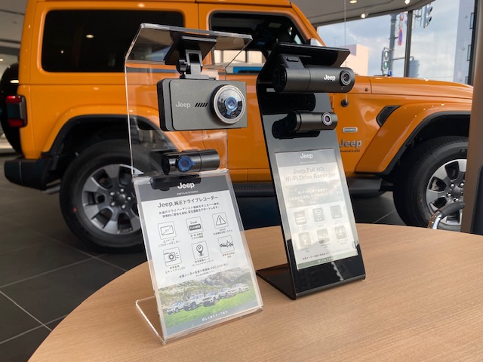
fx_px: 363
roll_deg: -0.1
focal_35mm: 26
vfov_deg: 53.1
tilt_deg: -10.0
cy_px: 181
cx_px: 242
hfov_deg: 67.3
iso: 32
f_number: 1.8
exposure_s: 1/502
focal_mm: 4.25
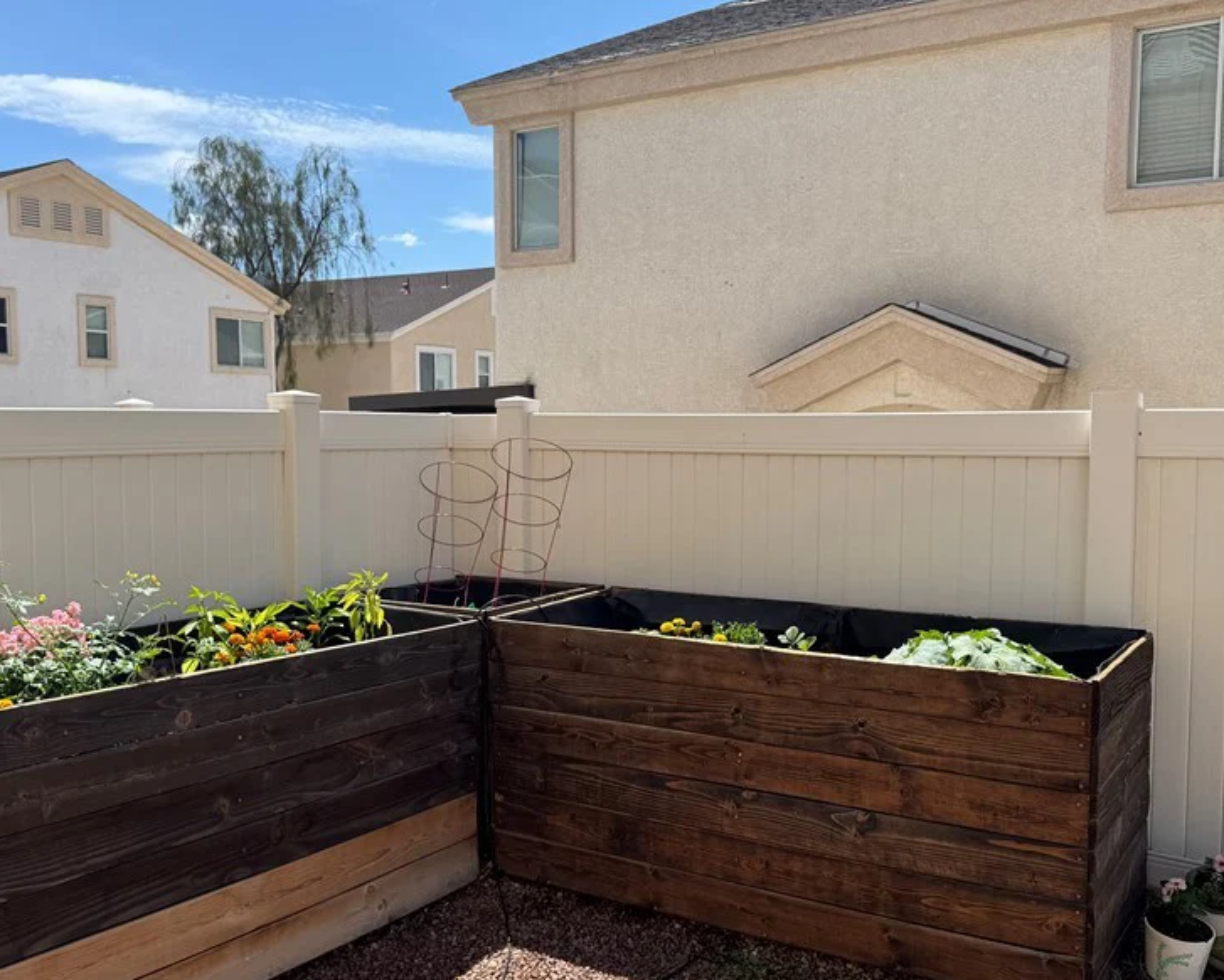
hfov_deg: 54.2
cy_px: 537
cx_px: 616
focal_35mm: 33
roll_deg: +0.4
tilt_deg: -5.1
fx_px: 1196
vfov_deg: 44.5
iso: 80
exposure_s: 1/4310
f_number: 1.78
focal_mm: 6.76
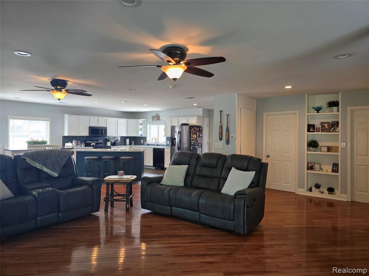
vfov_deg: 58.9
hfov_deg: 73.9
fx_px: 245
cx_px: 184
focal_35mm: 23
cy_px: 138
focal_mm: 6.3
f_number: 1.7
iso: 160
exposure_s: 1/120
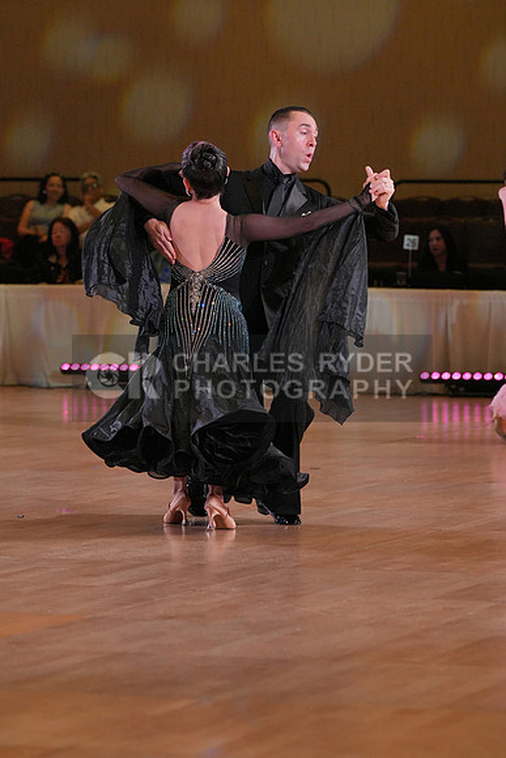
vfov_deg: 10.3
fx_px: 4214
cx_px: 253
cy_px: 379
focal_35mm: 200
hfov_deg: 6.9
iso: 4000
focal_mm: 200
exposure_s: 1/500
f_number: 7.1
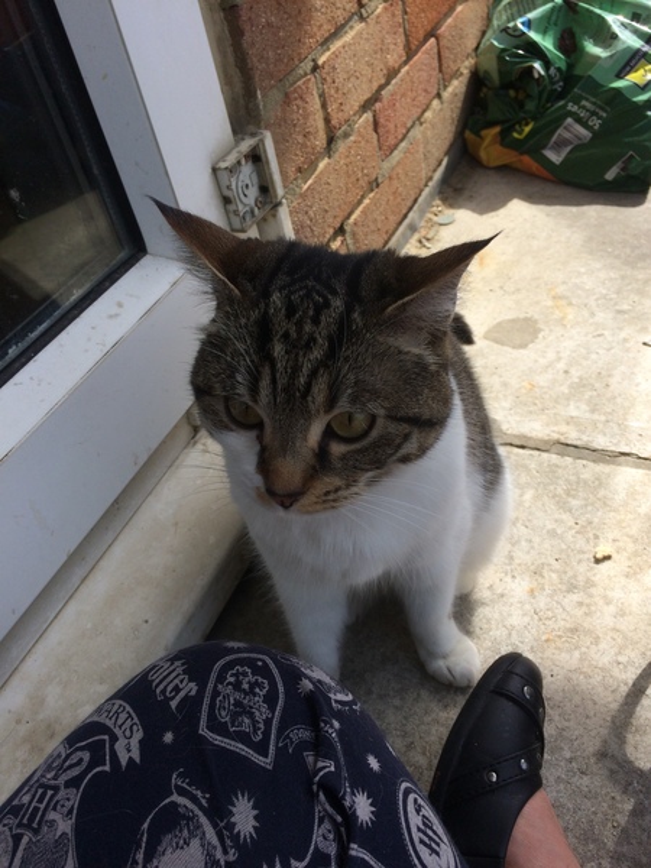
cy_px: 434
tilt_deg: -40.8
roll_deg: +15.2
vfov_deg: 61.7
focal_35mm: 29
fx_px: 727
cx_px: 326
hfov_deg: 48.2
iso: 32
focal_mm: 4.15
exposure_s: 1/1109
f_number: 2.2
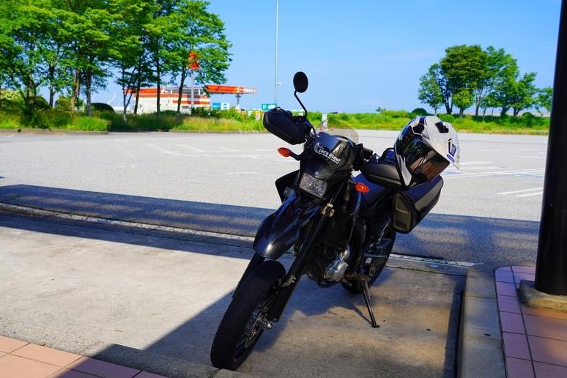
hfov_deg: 60.3
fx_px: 488
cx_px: 278
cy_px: 192
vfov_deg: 42.3
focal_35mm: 31
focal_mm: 30
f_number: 5.6
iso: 100
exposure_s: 1/400
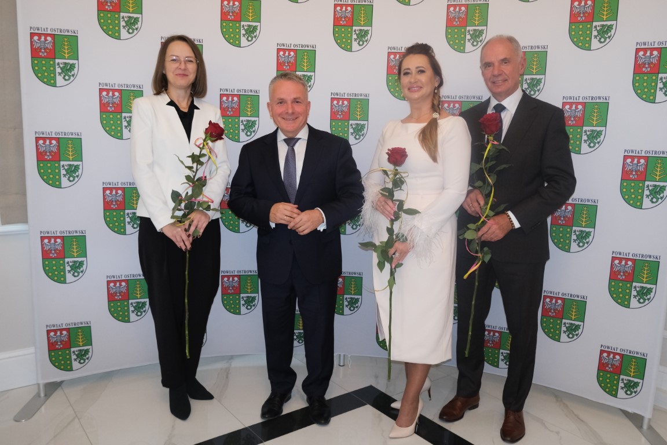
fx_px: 537
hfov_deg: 63.7
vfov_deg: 45.0
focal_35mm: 29
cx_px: 334
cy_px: 222
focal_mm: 19.2
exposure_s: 1/100
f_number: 4
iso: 2500
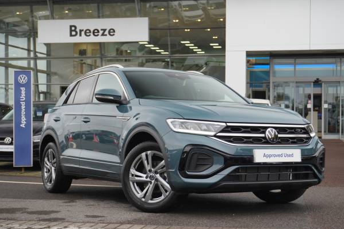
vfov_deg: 22.2
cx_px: 184
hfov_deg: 32.9
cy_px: 119
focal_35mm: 61
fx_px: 583
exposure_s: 1/160
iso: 500
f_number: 5.6
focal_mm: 38
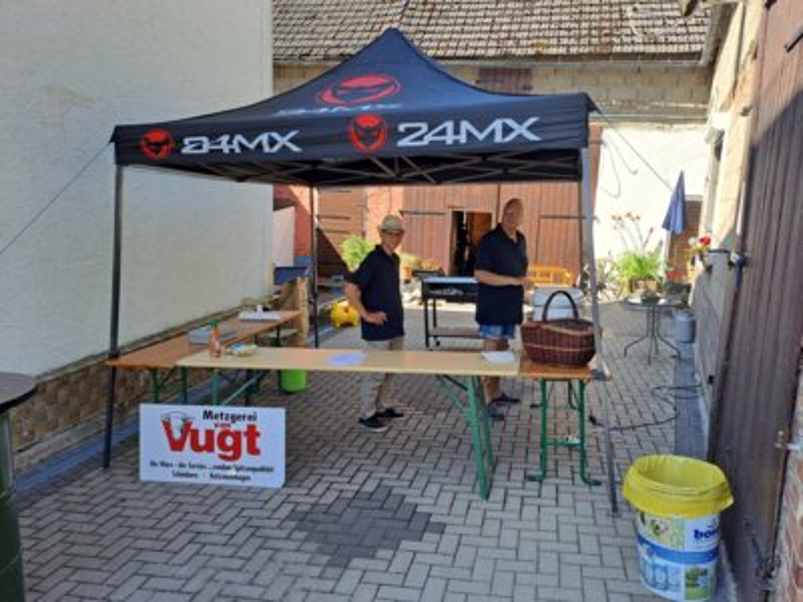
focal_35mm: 25
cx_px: 402
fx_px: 580
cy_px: 301
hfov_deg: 69.4
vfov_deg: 54.9
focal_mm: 4.65
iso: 32
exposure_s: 1/452
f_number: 1.8
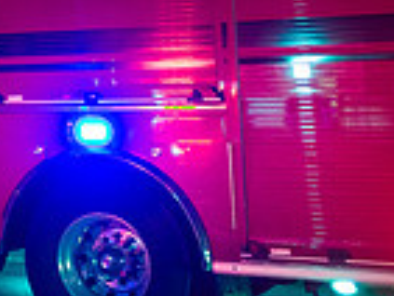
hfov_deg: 17.2
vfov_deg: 13.9
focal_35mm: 103
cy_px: -74
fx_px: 1173
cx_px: -193
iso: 1600
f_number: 3.2
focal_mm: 26
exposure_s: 1/125
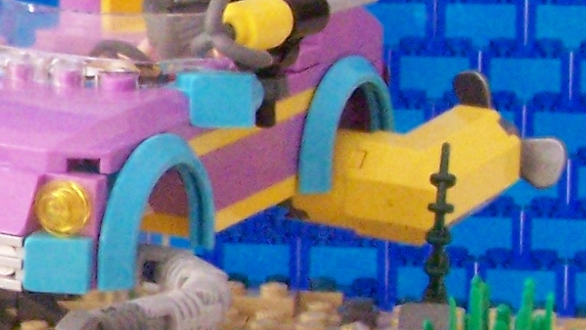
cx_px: -326
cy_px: 173
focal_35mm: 178
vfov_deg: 6.8
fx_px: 2766
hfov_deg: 11.5
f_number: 6.3
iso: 400
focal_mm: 6.3
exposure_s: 1/15
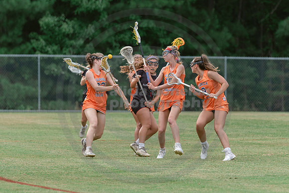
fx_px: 3237
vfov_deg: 3.4
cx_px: 185
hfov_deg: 5.1
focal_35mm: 403
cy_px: 90
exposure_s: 1/640
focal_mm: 200
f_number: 3.2
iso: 250
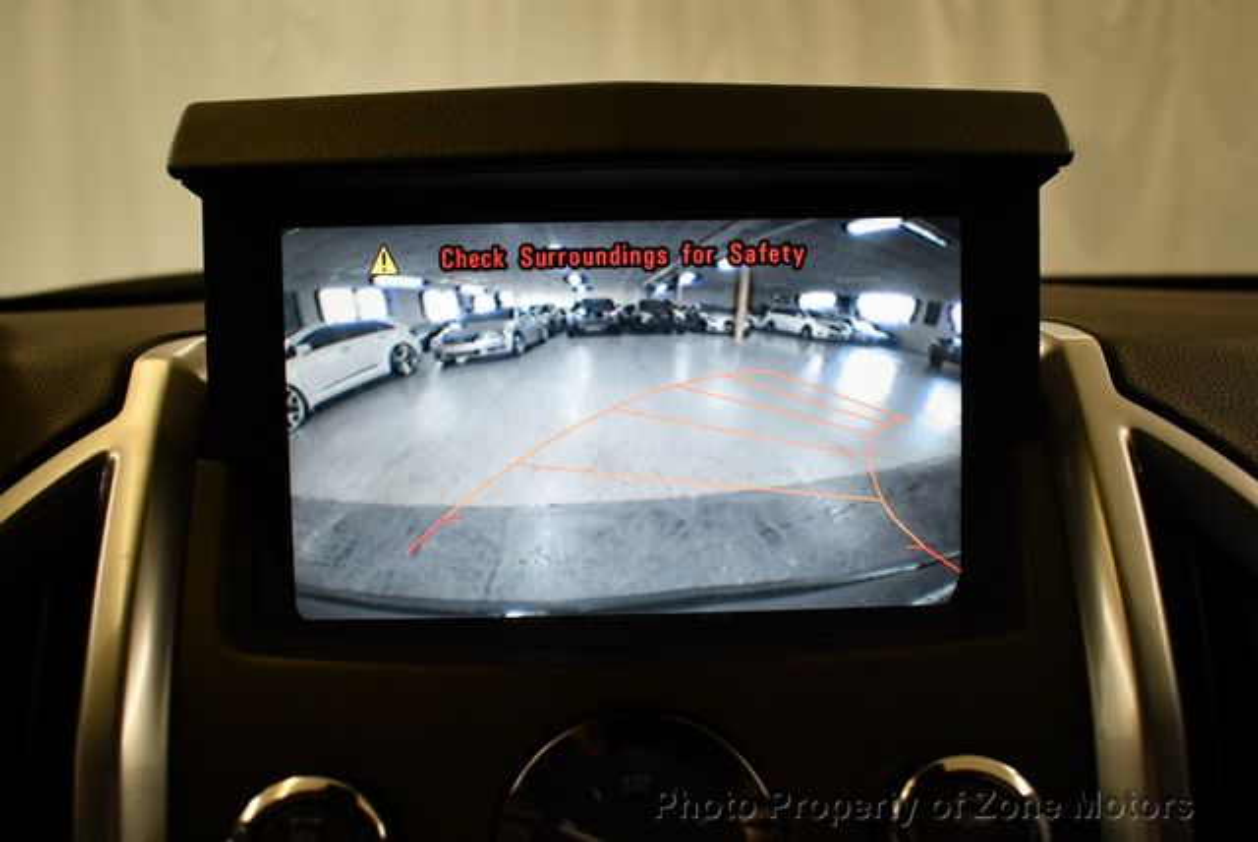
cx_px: 629
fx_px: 1259
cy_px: 421
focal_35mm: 36
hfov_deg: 53.1
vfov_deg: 36.9
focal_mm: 18
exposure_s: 1/200
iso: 800
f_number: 3.5
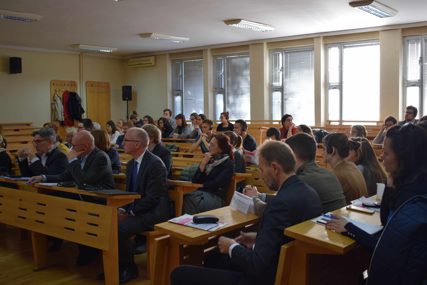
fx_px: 480
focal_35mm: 40
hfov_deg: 47.9
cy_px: 142
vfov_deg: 33.0
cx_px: 214
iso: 400
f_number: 4
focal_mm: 27
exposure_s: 1/60
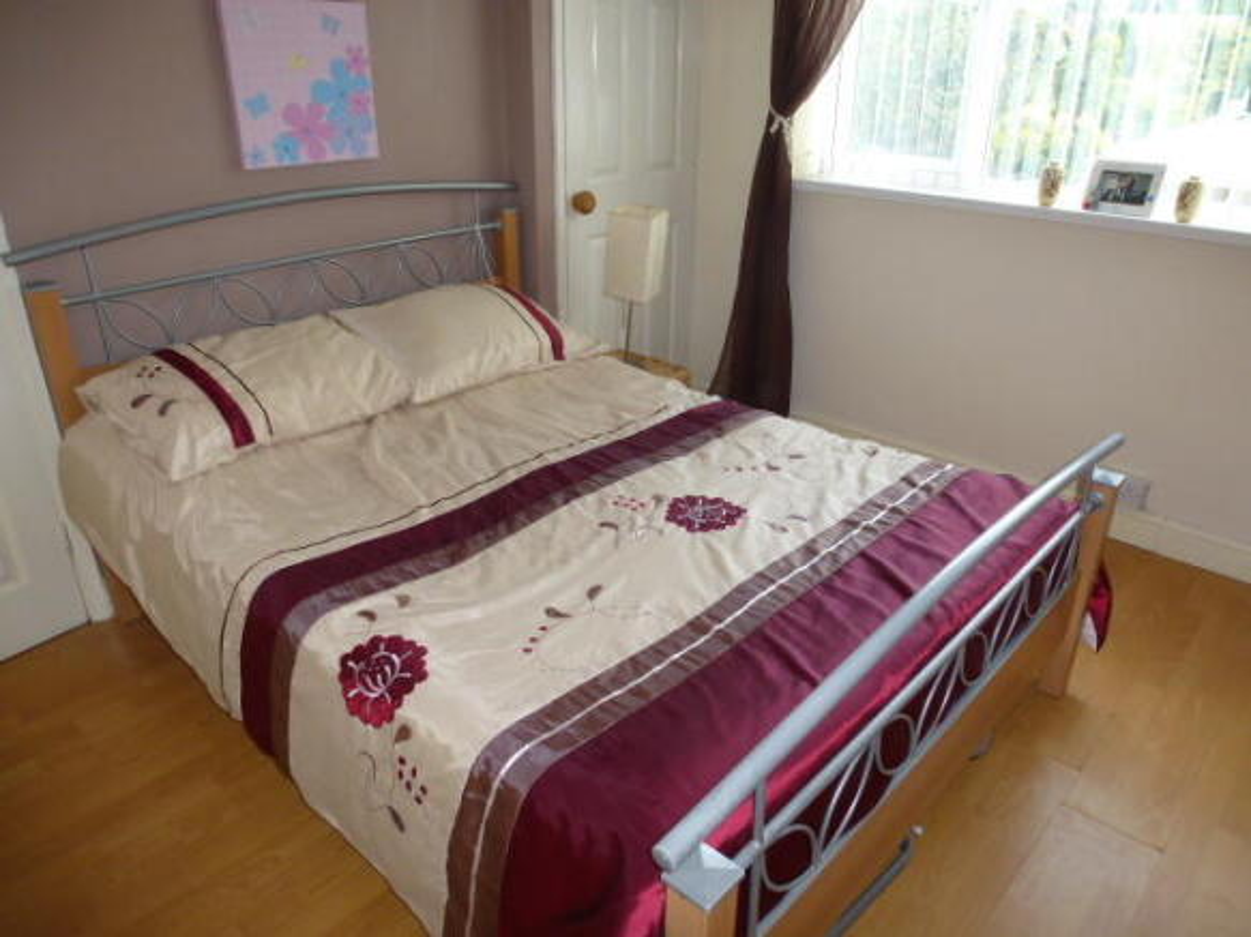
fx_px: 867
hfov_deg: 71.6
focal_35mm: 24
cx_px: 626
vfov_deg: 56.8
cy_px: 468
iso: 250
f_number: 3.3
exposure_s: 1/60
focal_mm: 4.3
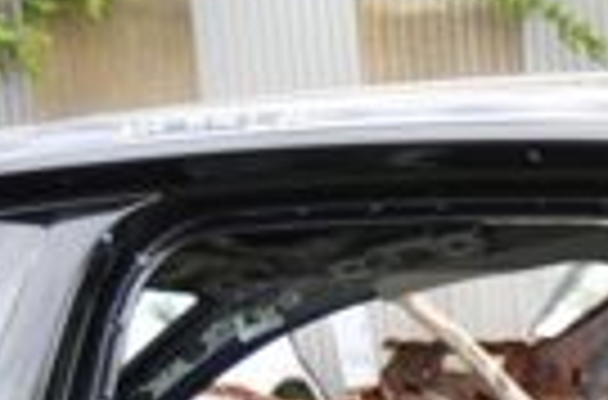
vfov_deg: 8.1
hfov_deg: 11.2
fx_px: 2642
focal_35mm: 157
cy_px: 883
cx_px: 1410
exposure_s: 1/125
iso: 110
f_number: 4
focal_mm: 22
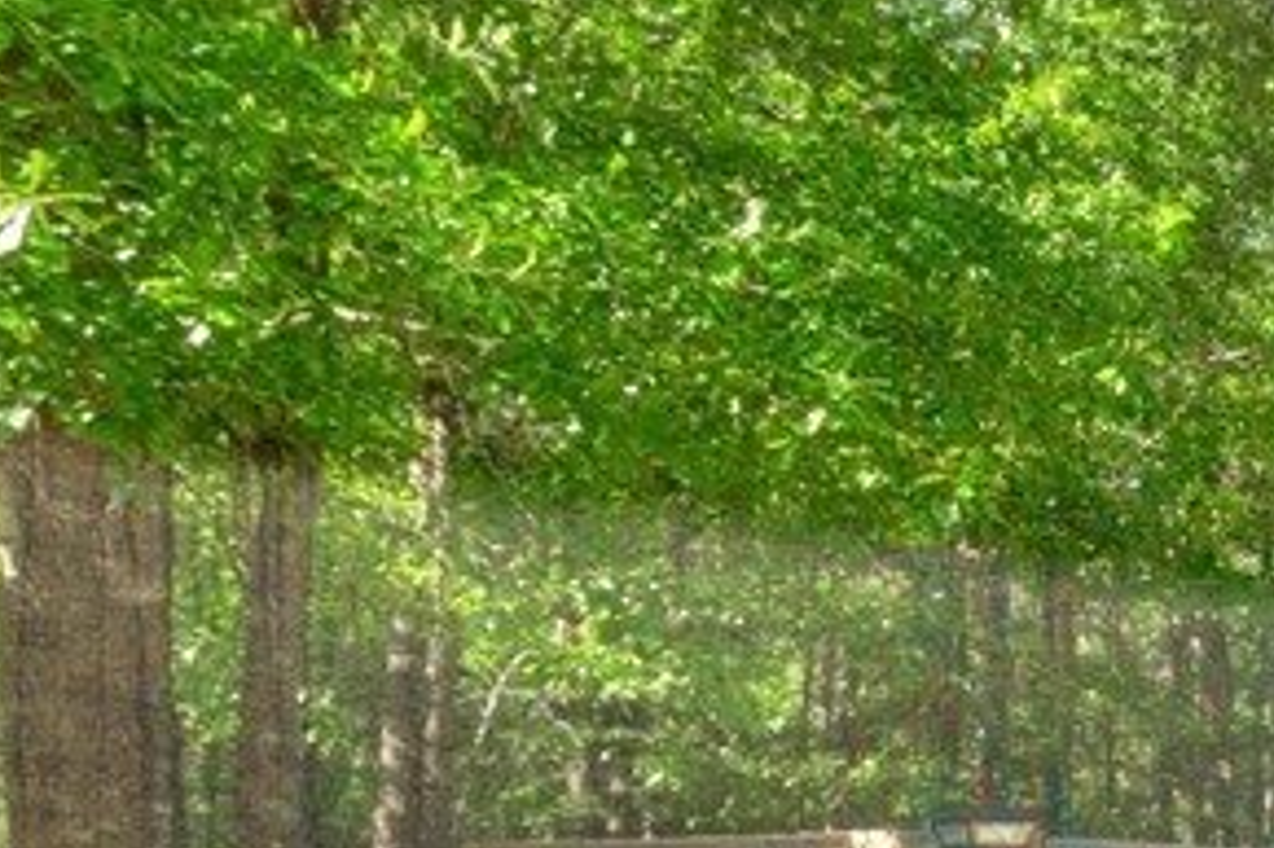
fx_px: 2188
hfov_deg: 22.0
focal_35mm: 62
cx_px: 2219
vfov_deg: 21.2
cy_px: 848
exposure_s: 1/250
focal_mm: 11
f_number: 7.1
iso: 250
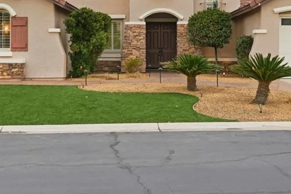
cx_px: 138
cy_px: 9
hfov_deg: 35.6
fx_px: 453
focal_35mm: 56
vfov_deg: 23.4
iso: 64
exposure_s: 1/125
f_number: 10
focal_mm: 24
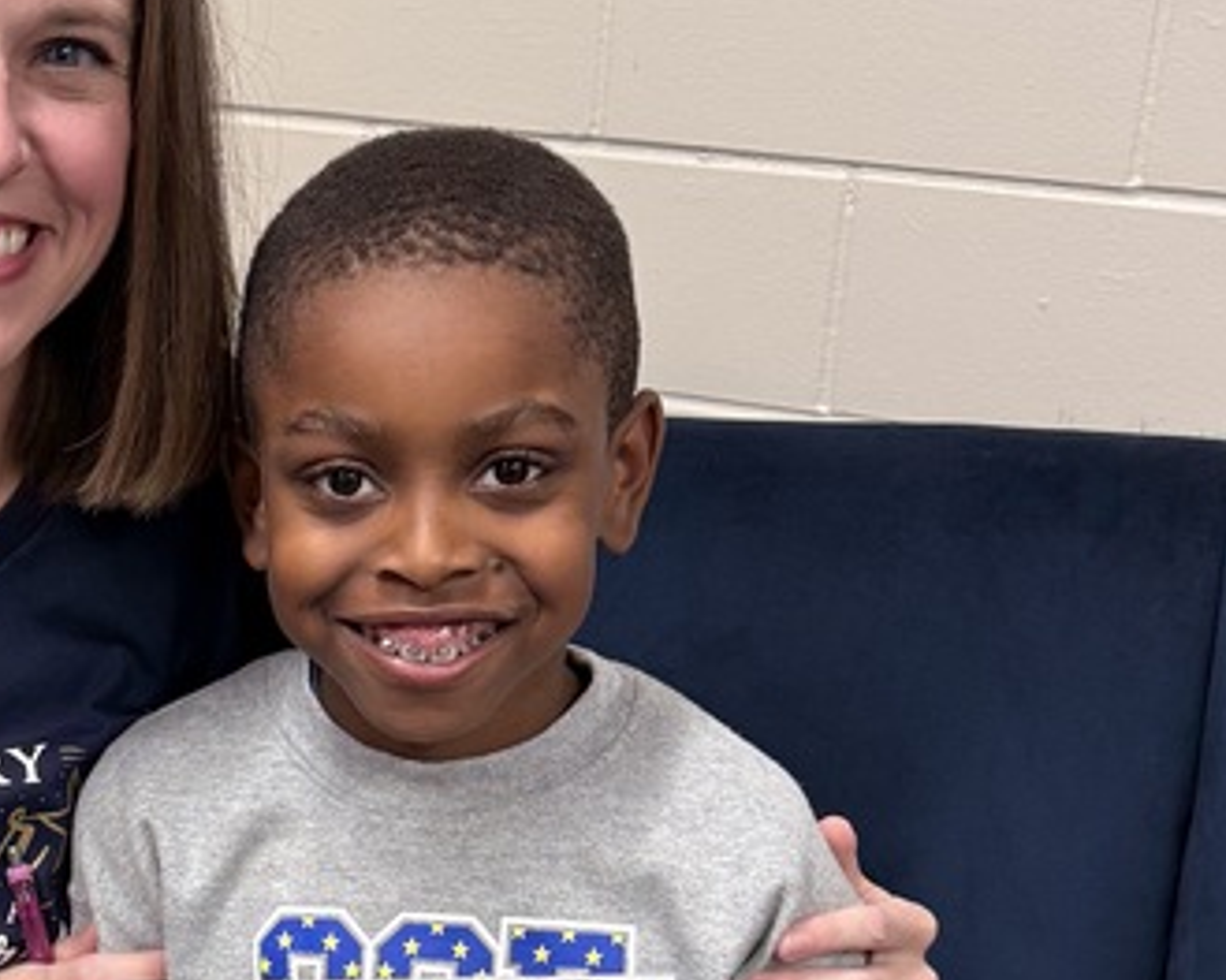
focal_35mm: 73
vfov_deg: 20.0
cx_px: 127
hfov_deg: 25.3
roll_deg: -0.6
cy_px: 1103
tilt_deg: -27.7
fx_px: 2648
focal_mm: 6.76
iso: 160
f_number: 1.78
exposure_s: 1/120
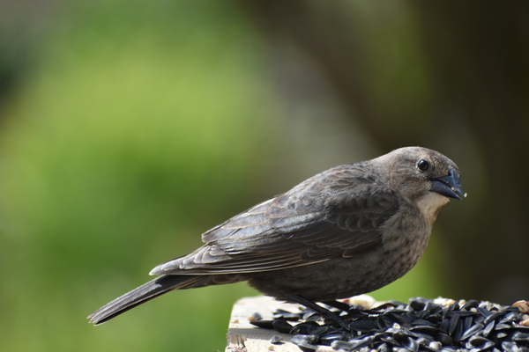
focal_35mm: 450
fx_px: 6612
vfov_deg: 3.1
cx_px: 264
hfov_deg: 4.6
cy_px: 176
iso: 200
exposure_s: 1/500
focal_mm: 300
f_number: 7.1
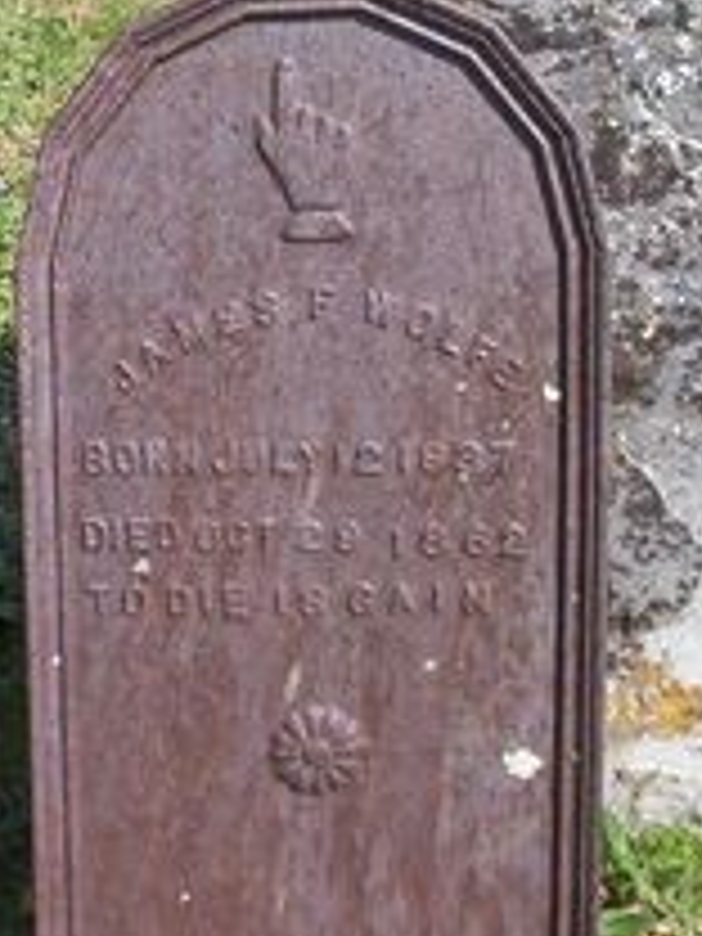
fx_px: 2028
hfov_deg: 19.6
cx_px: 238
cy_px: 288
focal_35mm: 75
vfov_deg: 25.8
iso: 100
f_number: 4.5
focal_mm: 6
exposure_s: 1/496
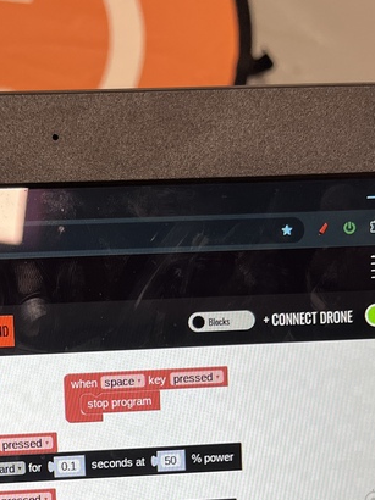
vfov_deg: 27.8
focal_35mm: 65
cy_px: 517
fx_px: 940
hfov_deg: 21.9
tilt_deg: -71.2
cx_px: 12
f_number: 1.6
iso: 64
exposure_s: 1/60
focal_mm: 5.1
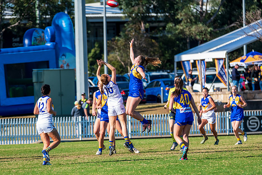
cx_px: 134
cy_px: 97
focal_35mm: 393
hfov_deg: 5.2
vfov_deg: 3.5
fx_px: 2863
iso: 800
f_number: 8
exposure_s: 1/2000
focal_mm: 350
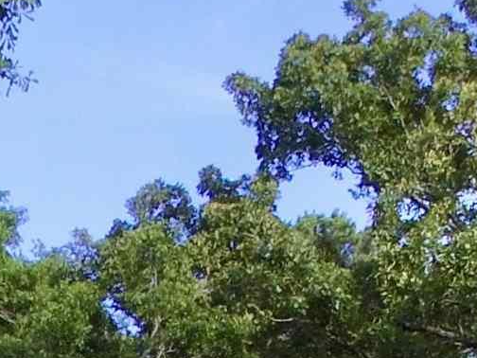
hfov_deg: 16.0
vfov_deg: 9.7
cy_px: 1020
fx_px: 1681
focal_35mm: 122
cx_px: 91
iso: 100
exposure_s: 1/341
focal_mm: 3.61
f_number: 2.8
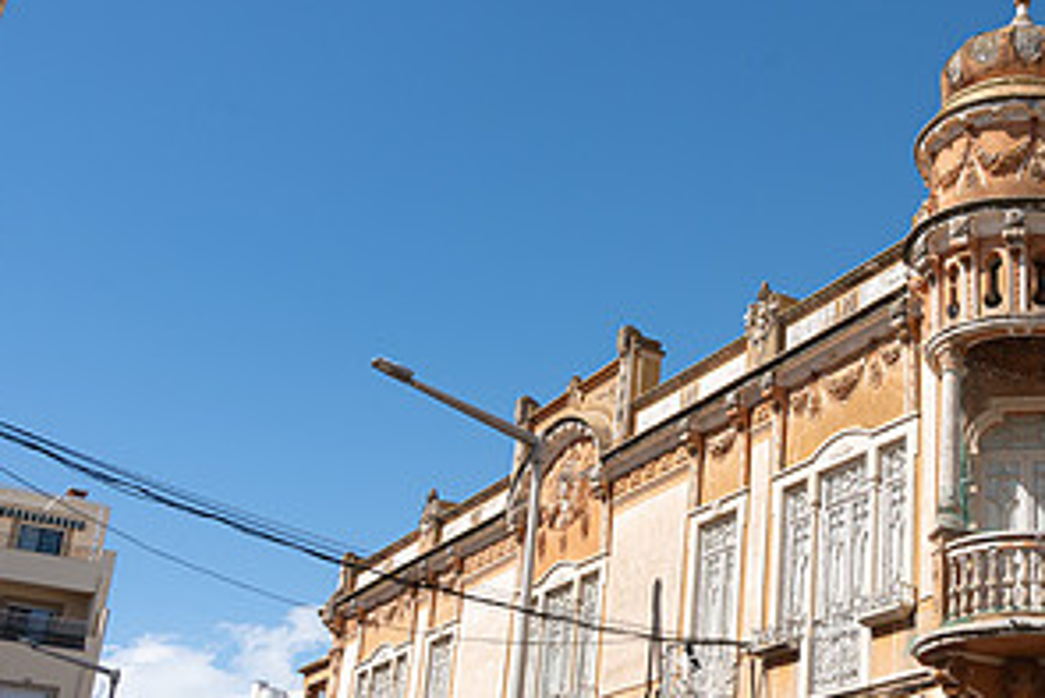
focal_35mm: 51
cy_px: 478
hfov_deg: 35.6
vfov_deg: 26.3
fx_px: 1481
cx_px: 1011
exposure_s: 1/250
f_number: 11
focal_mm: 24
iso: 100
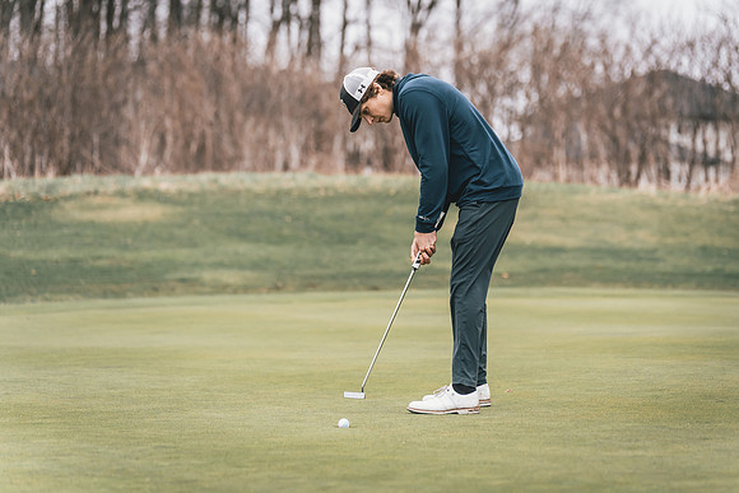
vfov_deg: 9.6
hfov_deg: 14.3
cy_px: 212
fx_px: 2937
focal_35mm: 143
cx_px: 437
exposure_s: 1/4000
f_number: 2.8
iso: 640
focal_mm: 119
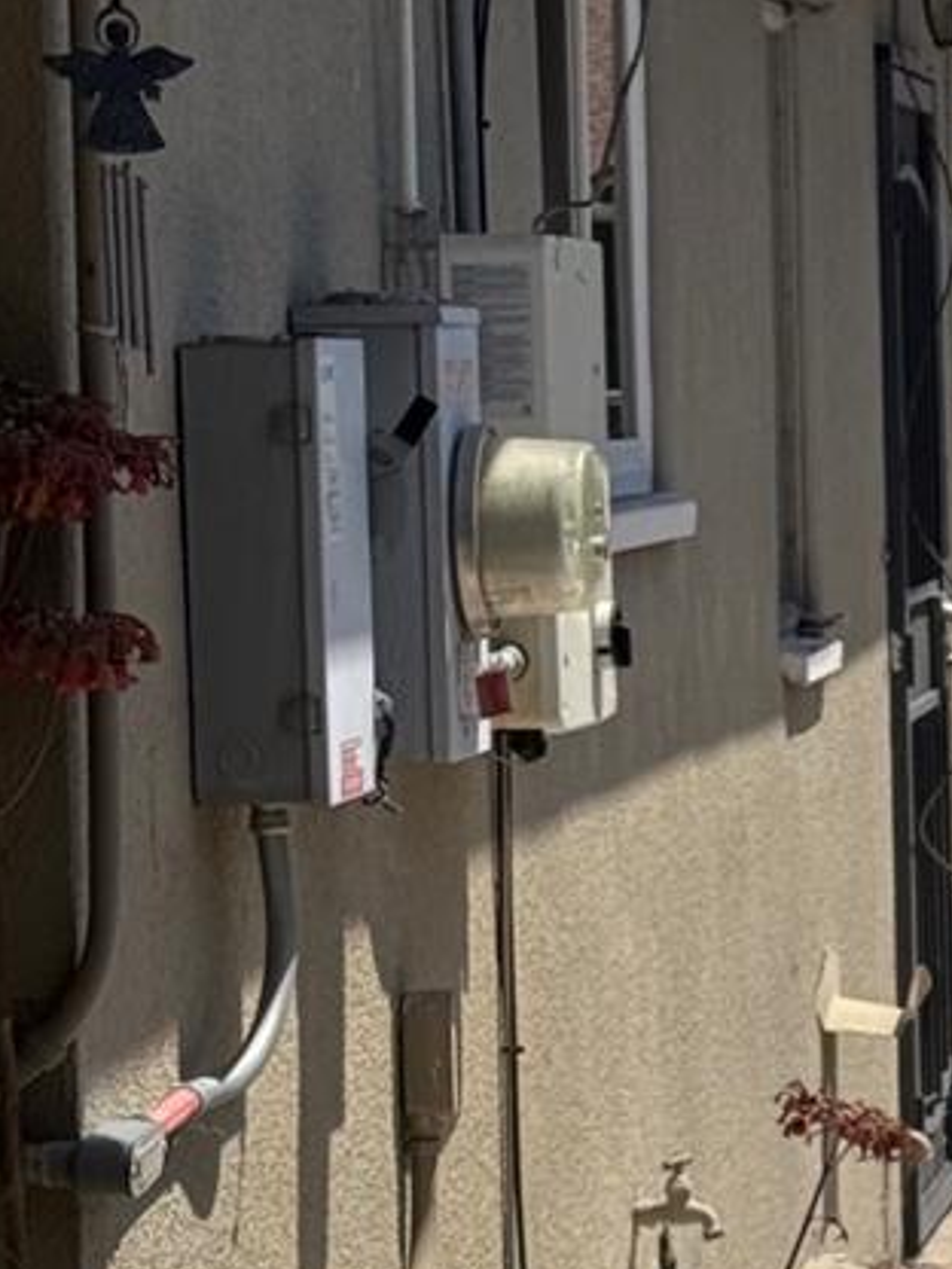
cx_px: 1588
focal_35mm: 173
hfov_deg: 8.3
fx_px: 6344
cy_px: 769
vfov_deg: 11.4
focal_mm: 6.76
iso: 64
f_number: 1.78
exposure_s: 1/7092
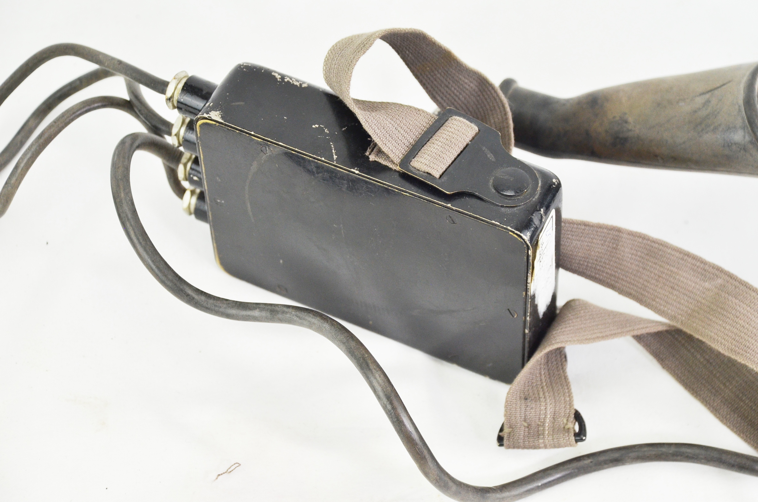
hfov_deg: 18.2
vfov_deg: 12.1
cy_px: 251
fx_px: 2364
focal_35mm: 112
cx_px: 379
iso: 800
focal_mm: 75
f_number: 5.3
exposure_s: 1/200
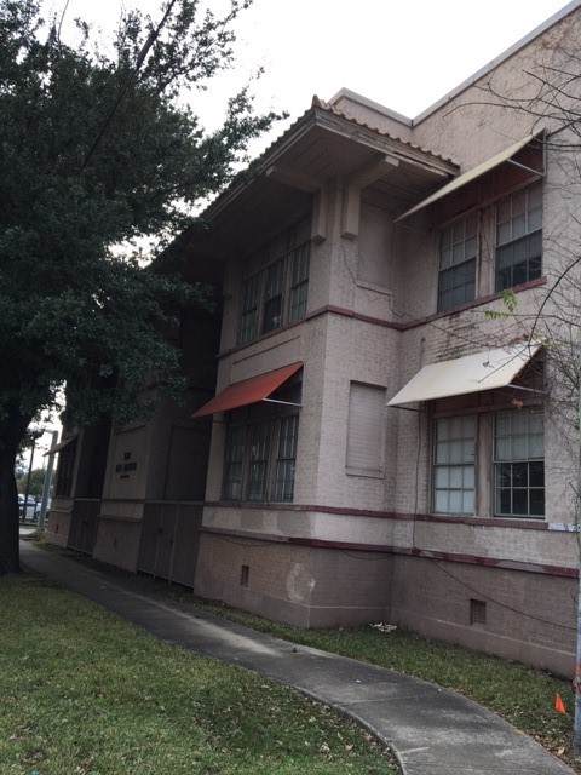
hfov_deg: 48.2
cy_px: 388
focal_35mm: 29
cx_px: 290
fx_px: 649
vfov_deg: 61.7
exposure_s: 1/557
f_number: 2.2
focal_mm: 4.15
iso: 25
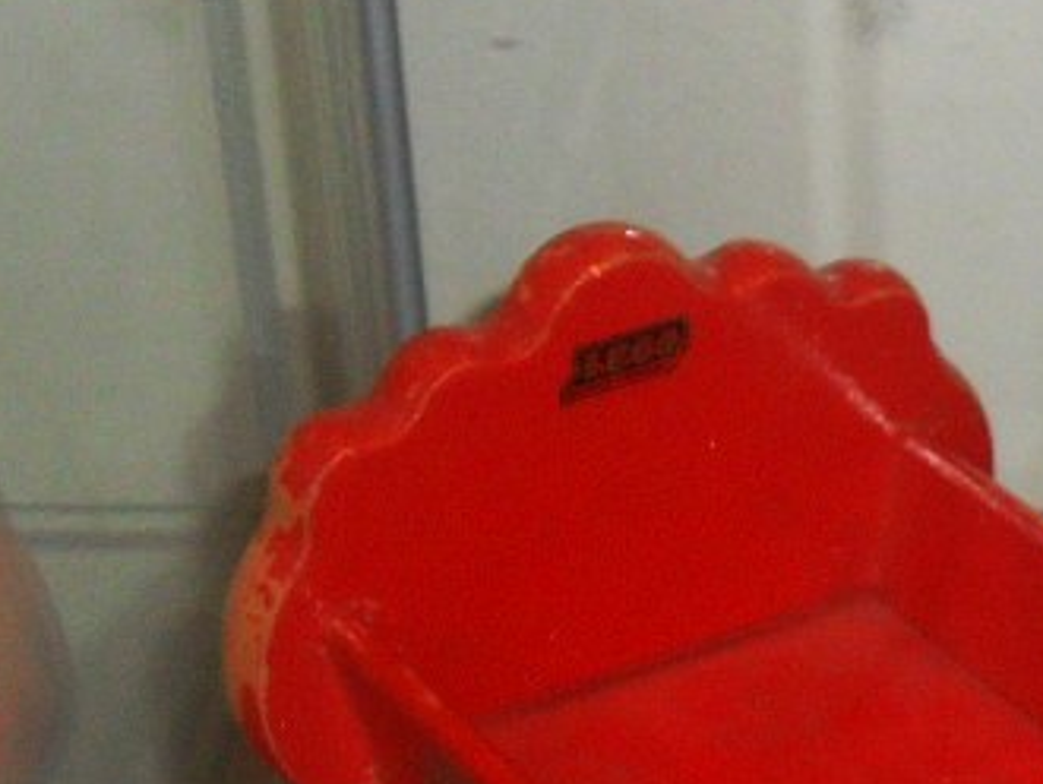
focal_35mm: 152
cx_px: 1587
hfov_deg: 12.3
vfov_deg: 9.8
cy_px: 563
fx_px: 4583
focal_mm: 8.7
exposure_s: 1/45
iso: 200
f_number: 3.9
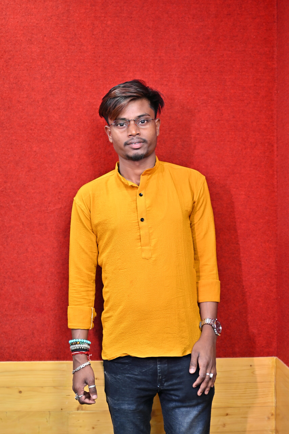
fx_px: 626
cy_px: 217
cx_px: 144
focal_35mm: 52
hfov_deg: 26.0
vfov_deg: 38.2
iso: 160
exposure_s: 1/100
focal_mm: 35
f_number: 1.4
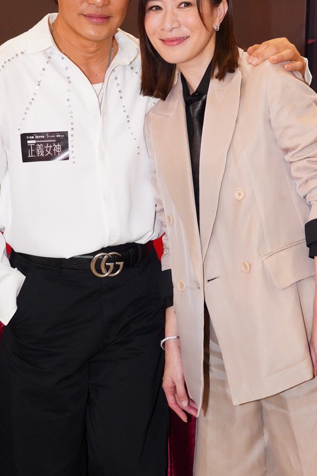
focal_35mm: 70
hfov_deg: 19.4
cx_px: 168
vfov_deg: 28.8
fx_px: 925
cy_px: 200
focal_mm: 43
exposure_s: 1/125
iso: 4000
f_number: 8
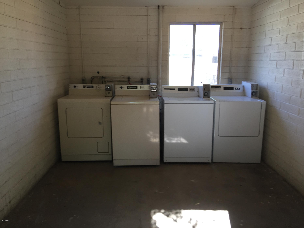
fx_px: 255
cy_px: 114
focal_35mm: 29
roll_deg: +0.0
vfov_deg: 48.2
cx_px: 152
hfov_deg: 61.7
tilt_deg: -13.2
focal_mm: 4.15
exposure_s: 1/60
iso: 40
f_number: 2.2
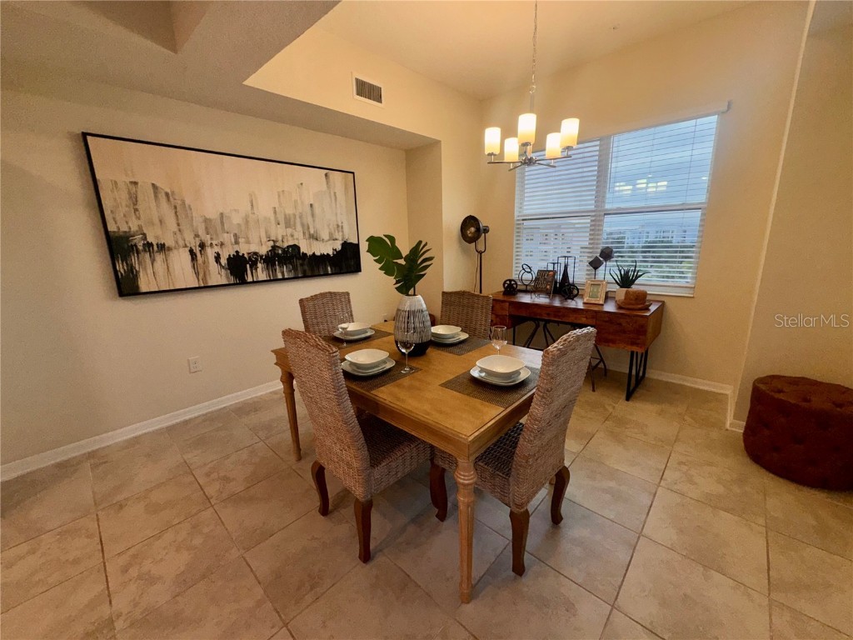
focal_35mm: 14
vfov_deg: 85.7
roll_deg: +1.3
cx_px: 426
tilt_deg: -14.5
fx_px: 345
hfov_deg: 102.1
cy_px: 320
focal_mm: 2.22
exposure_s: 1/122
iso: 50
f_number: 2.2
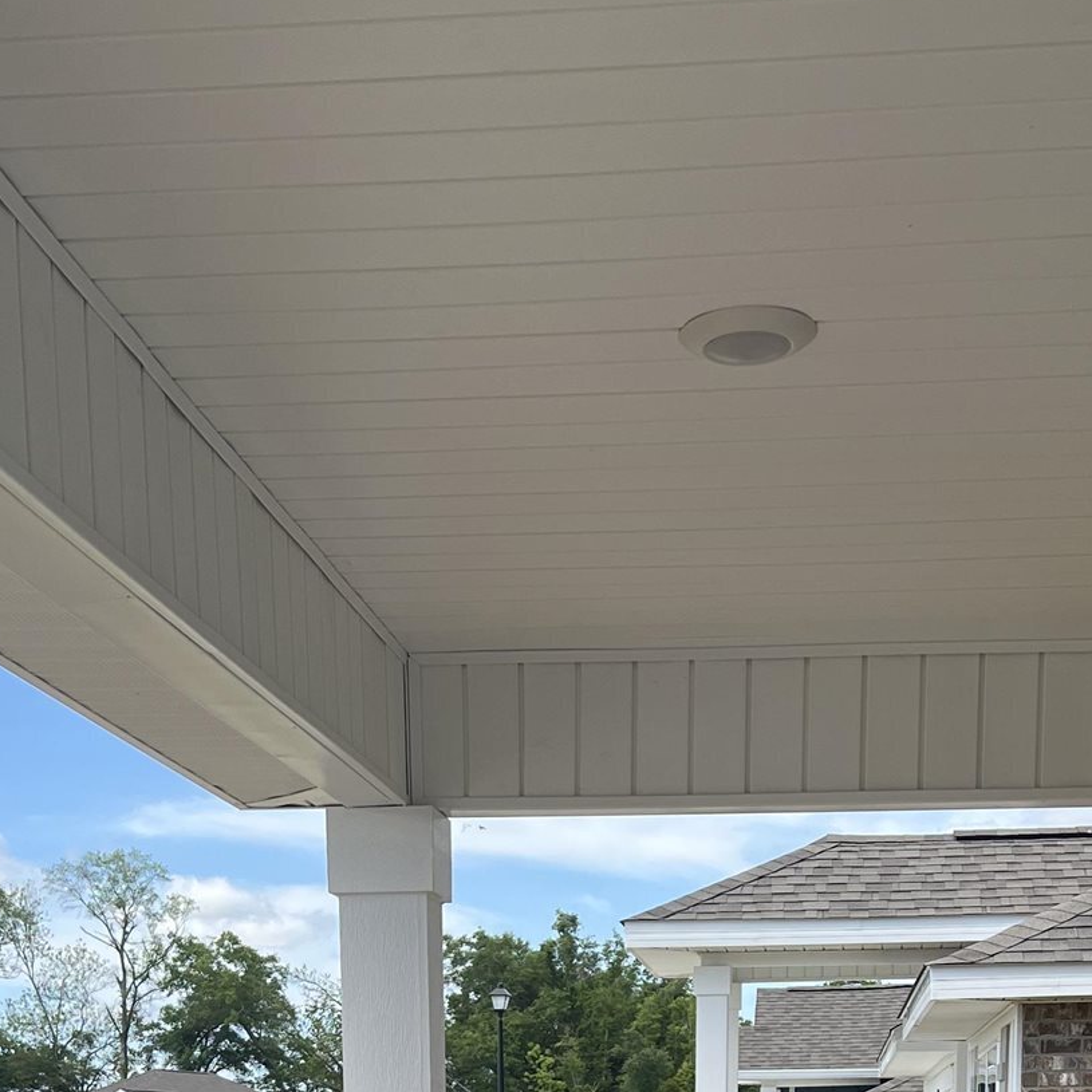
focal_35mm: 65
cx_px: 600
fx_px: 2320
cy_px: 1481
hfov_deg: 26.5
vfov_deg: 23.0
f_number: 1.5
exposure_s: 1/1779
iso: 50
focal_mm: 5.7
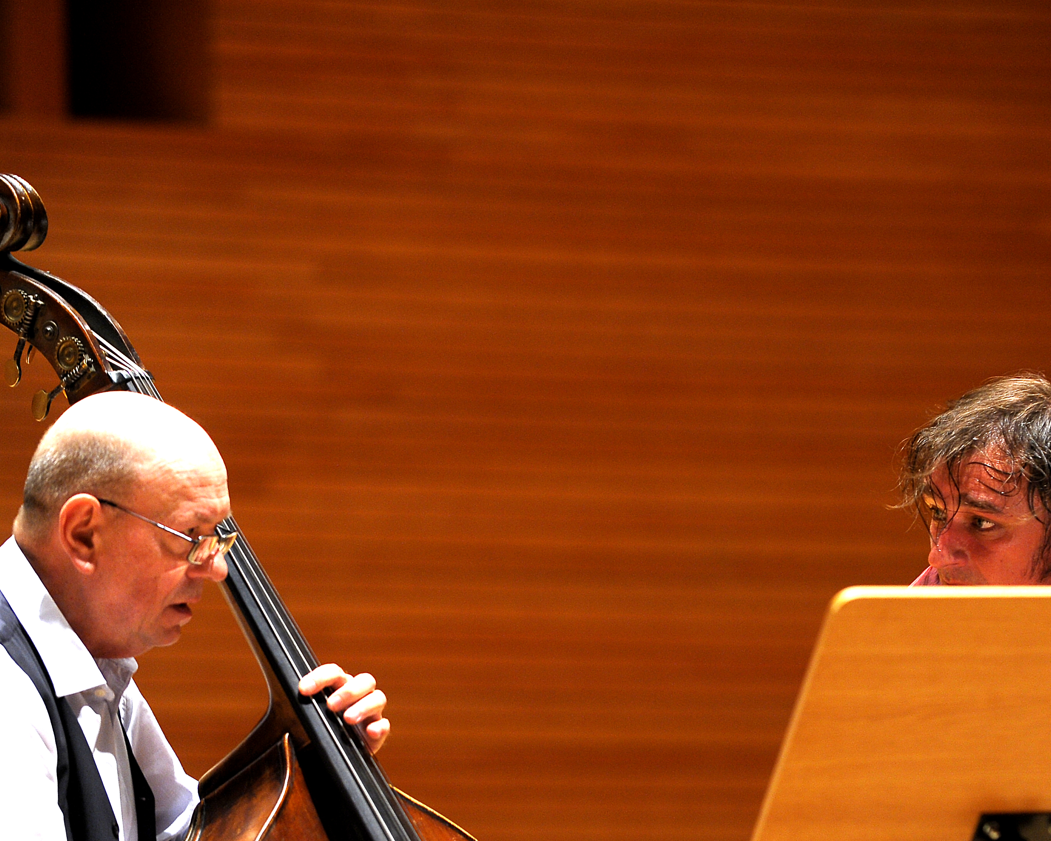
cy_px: 522
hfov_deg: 9.4
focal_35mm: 205
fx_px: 6377
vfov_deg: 7.5
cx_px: 689
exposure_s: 1/100
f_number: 3.2
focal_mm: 140
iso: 1000
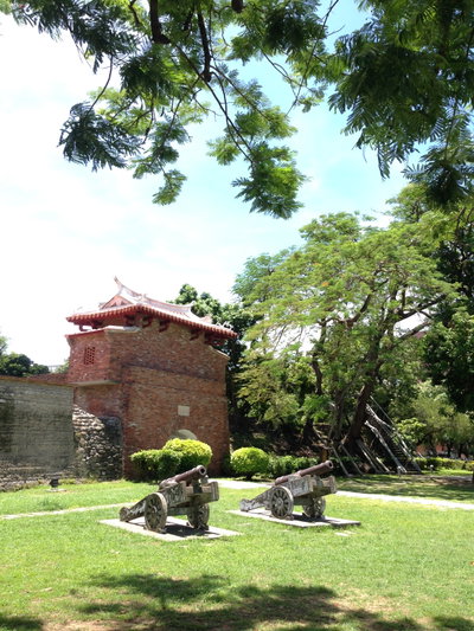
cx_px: 237
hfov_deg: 43.0
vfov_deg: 55.3
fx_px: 602
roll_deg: -2.3
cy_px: 316
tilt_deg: +14.2
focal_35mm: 33
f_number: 2.4
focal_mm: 4.12
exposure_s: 1/414
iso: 50
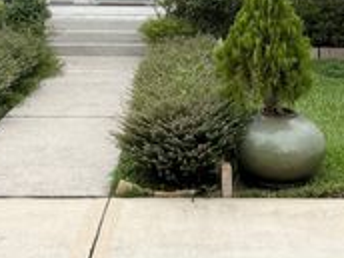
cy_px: -93
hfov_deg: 23.5
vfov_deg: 16.6
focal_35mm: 83
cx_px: 216
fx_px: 825
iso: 100
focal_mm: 6.76
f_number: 1.78
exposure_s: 1/1106
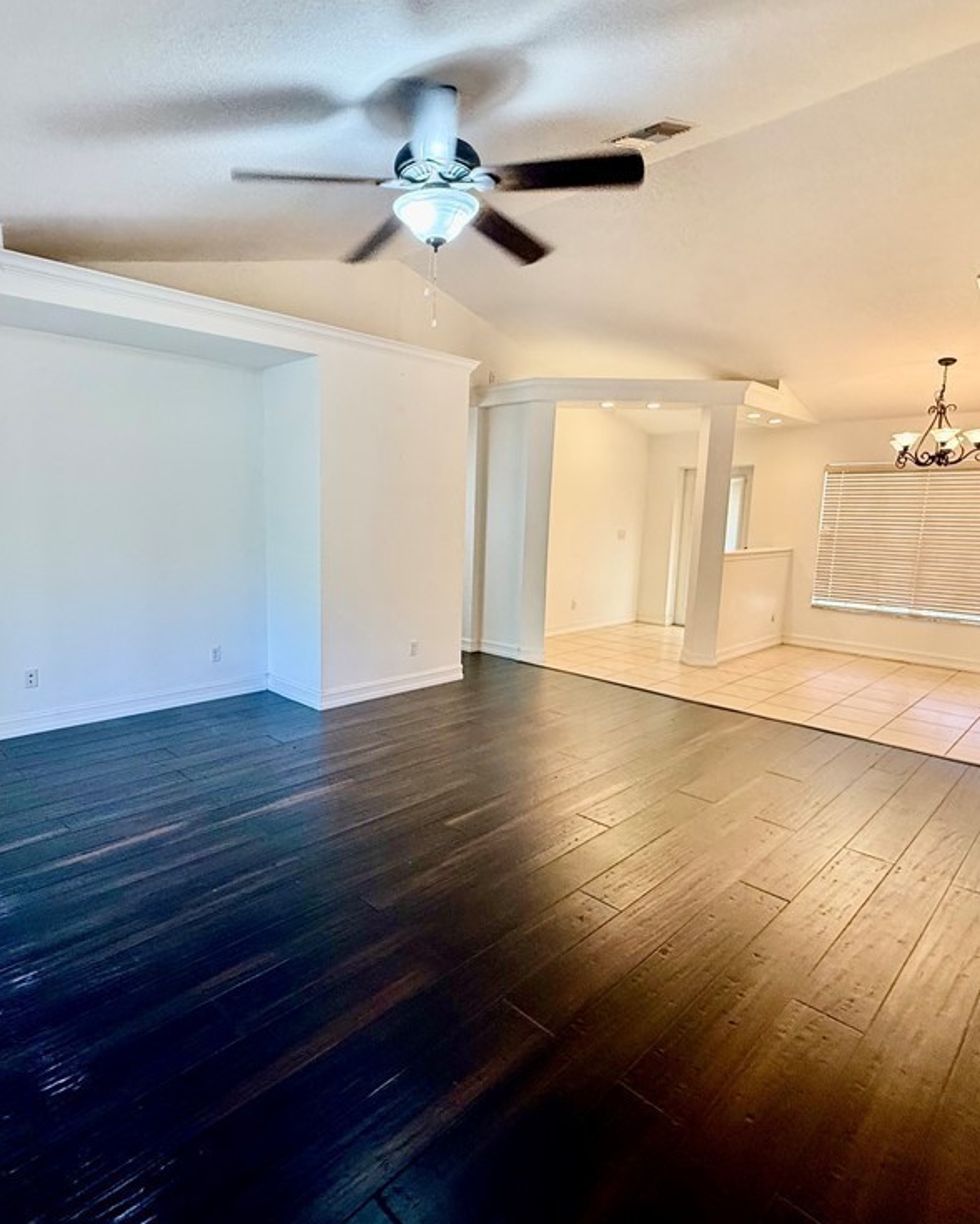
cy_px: 610
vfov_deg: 83.3
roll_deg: -1.7
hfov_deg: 70.5
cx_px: 424
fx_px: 689
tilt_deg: -8.2
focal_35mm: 19
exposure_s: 1/60
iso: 200
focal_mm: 2.22
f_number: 2.2
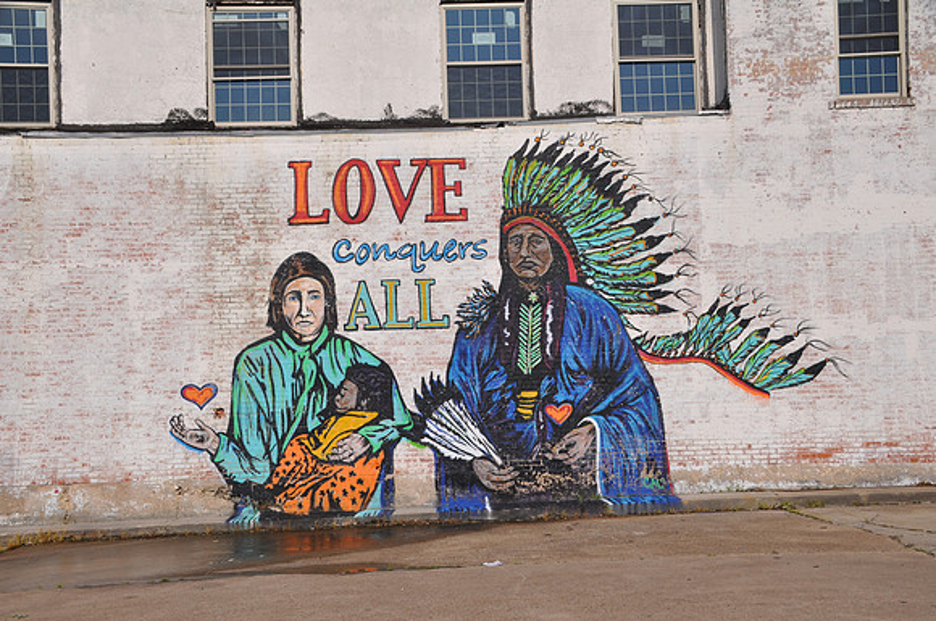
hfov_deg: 49.6
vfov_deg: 34.1
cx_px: 468
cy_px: 310
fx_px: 1013
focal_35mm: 39
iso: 200
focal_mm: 26
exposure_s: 1/400
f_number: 10
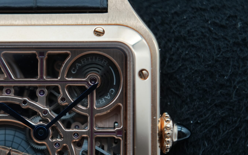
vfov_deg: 18.8
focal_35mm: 68
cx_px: 49
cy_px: 136
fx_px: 460
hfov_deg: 29.5
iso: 400
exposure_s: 1/250
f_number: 5
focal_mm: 35
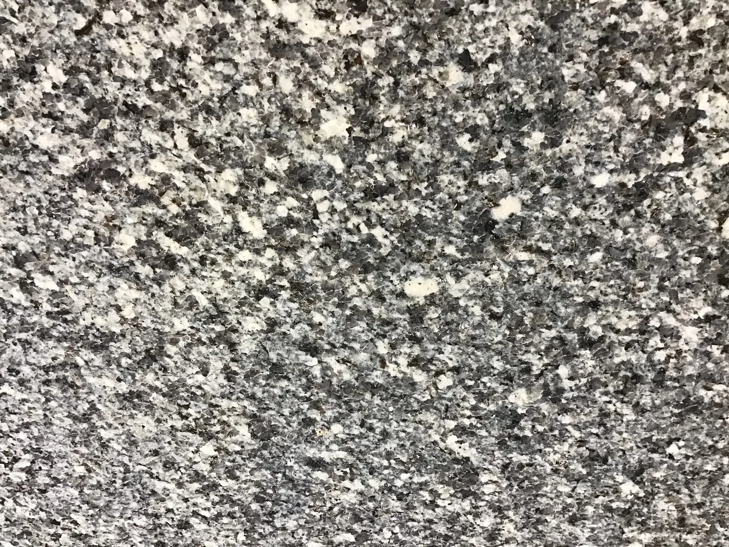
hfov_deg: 58.4
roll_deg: +2.1
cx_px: 364
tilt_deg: -33.2
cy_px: 274
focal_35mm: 31
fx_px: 653
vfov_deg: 45.4
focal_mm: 3.3
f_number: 2.4
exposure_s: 1/30
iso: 80
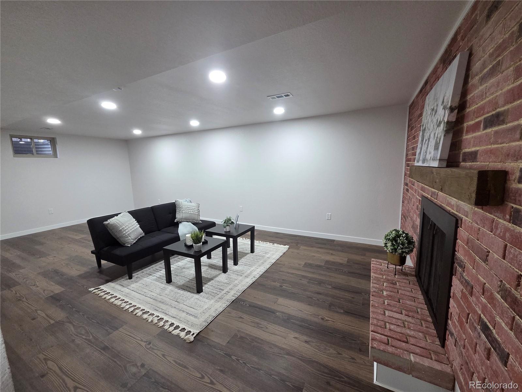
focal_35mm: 13
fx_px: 196
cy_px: 196
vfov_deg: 89.9
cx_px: 261
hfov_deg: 106.2
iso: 400
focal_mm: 2.2
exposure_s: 1/60
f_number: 2.2
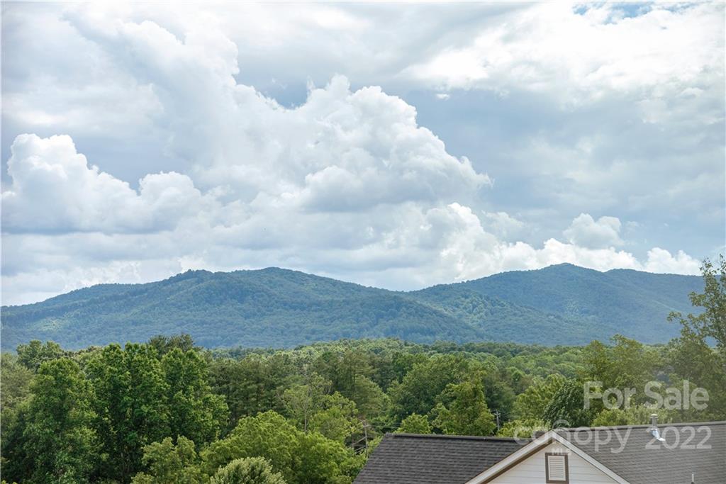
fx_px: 1573
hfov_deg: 26.0
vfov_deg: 17.5
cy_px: 242
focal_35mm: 78
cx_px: 363
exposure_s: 1/1000
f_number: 7.1
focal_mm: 78
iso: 320
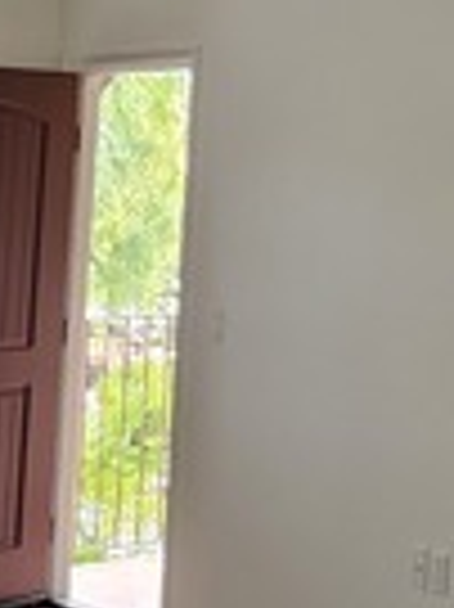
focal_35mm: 114
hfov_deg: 12.6
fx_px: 1997
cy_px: -88
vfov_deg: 16.7
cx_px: 571
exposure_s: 1/120
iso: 640
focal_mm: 6.4
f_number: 1.8
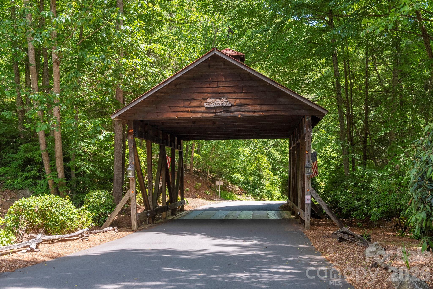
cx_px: 216
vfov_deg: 37.9
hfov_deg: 54.4
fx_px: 421
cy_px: 144
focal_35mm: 35
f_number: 7.1
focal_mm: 35
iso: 320
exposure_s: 1/400
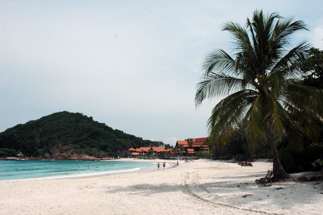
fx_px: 363
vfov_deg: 33.0
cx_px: 162
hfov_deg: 48.0
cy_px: 108
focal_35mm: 40
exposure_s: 1/400
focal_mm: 27
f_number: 11
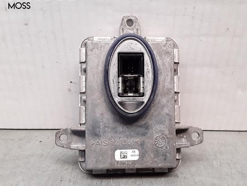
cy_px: 91
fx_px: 228
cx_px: 135
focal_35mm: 32
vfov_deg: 44.2
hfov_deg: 56.7
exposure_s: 1/100
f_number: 1.9
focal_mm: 2.91
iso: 100
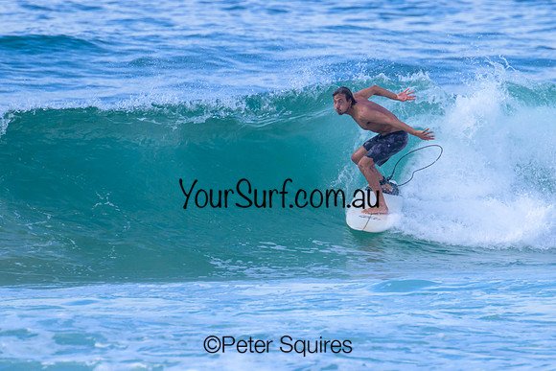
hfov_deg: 1.9
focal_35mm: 1094
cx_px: 326
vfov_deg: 1.3
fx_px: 16903
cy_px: 231
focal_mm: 800
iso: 1250
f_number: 11
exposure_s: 1/2000
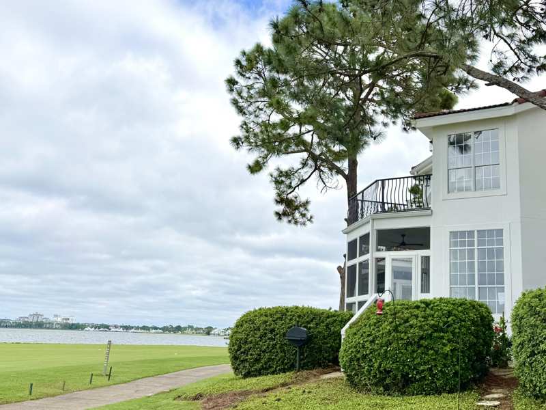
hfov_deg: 71.6
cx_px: 273
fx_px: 379
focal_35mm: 24
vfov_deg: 56.8
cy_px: 205
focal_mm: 6.76
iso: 80
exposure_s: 1/8130
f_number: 1.78
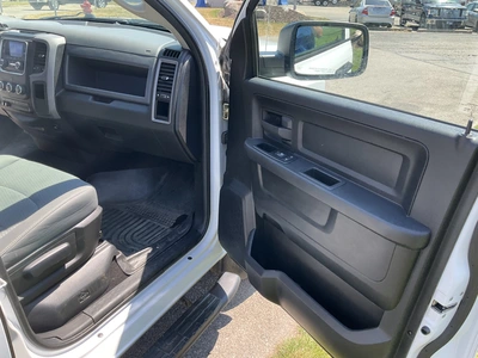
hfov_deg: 61.7
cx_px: 239
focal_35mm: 29
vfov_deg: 48.2
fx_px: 400
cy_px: 179
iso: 25
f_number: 1.8
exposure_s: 1/265
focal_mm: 3
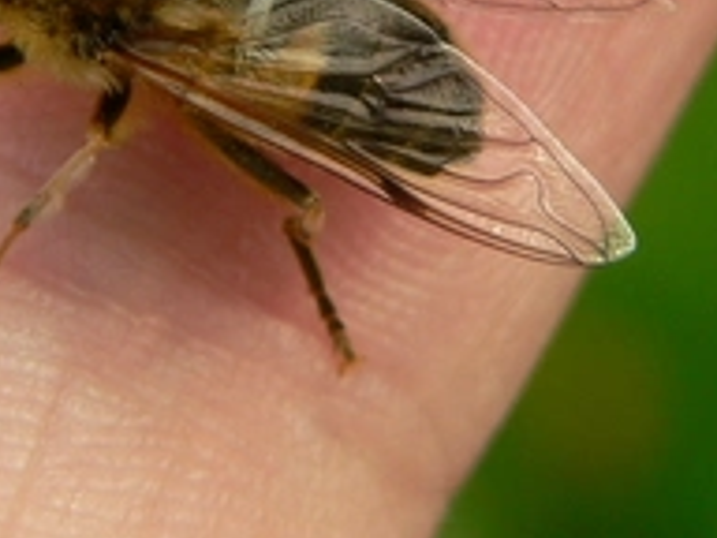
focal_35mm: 314
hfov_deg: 6.3
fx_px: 6504
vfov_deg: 4.7
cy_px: 75
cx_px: 250
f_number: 4
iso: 80
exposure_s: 1/320
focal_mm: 15.6
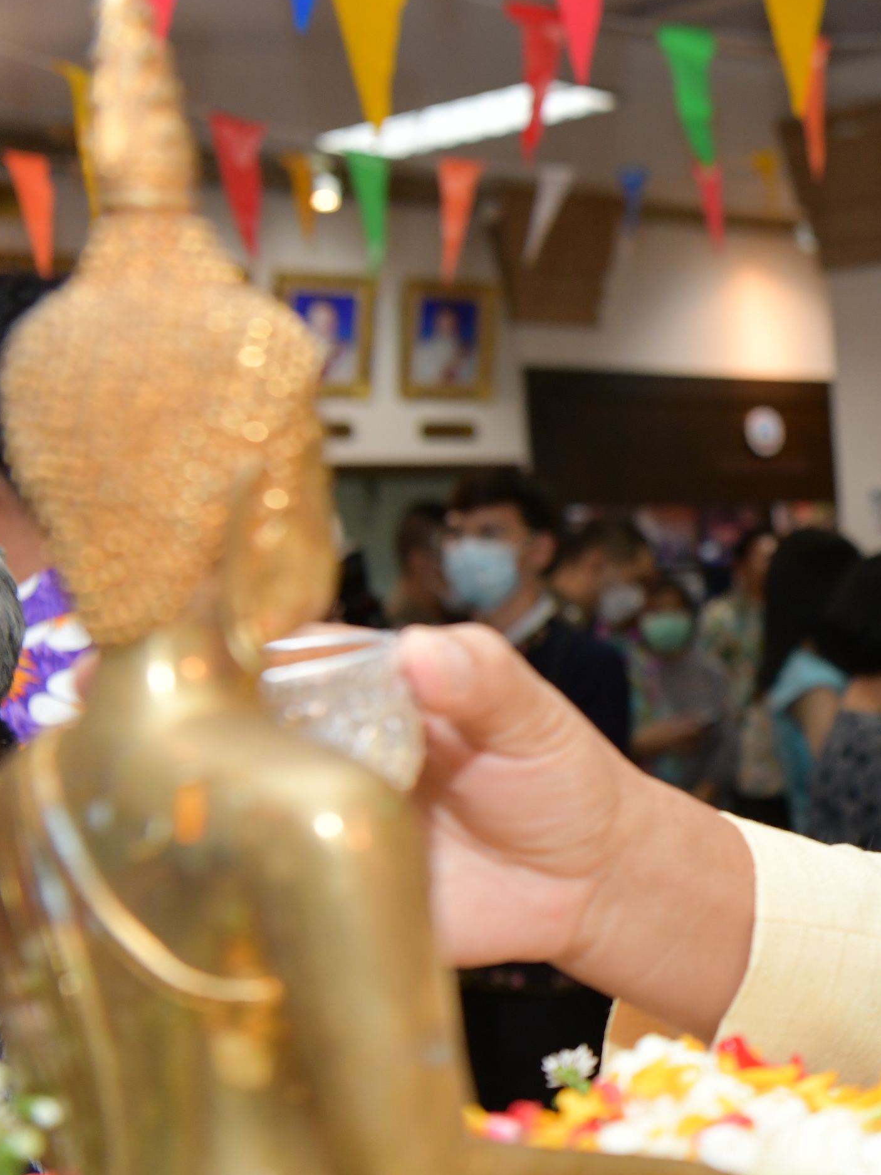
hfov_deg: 18.5
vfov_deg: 26.9
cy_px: 745
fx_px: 2443
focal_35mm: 72
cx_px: 1258
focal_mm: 34
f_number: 4
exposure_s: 1/200
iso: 1000
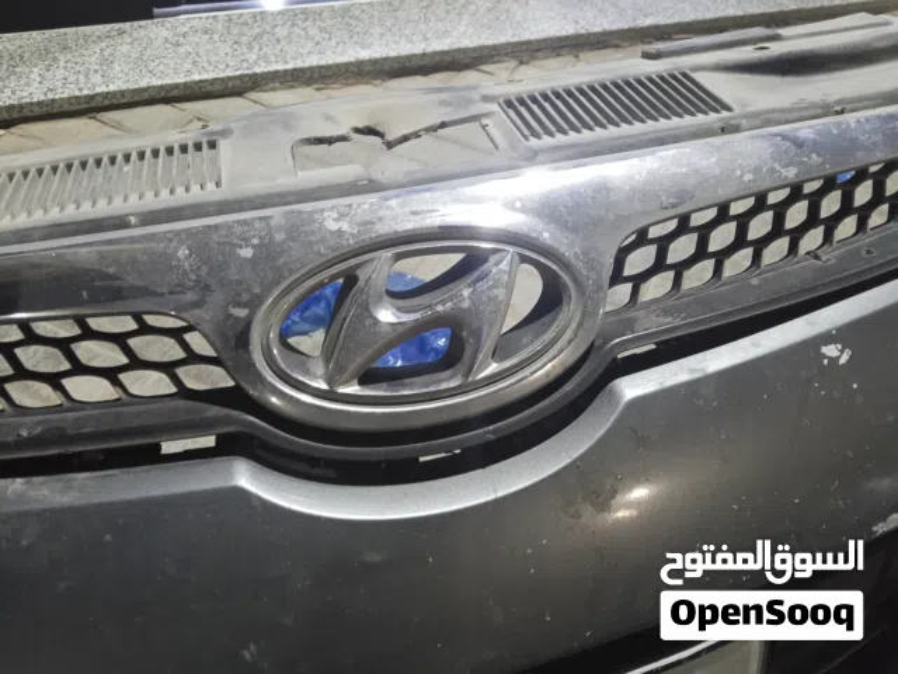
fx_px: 700
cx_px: 449
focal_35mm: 27
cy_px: 337
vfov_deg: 51.4
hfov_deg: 65.3
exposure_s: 1/33.3
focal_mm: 3.98
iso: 1000
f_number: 1.8
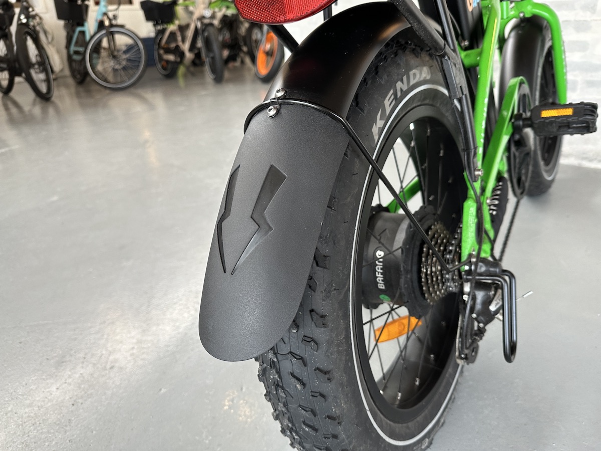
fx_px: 417
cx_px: 300
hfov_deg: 71.6
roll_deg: +2.6
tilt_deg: -25.7
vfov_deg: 56.8
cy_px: 226
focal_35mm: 24
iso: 250
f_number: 1.78
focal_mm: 6.86
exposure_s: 1/61
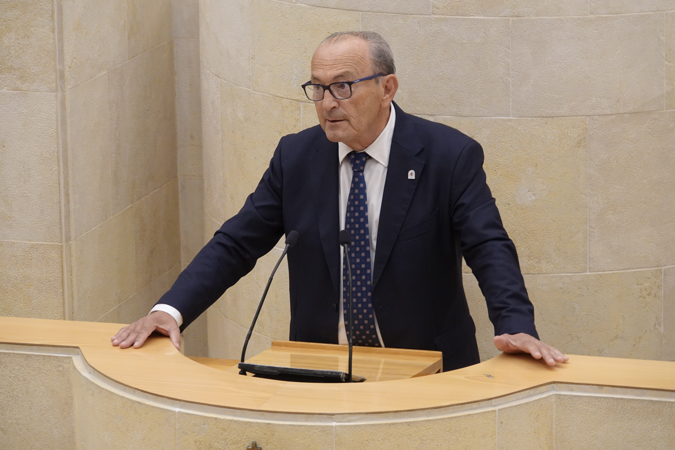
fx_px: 3075
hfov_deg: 12.5
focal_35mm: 164
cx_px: 338
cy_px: 225
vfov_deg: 8.4
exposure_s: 1/30
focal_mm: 60.29
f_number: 4
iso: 800
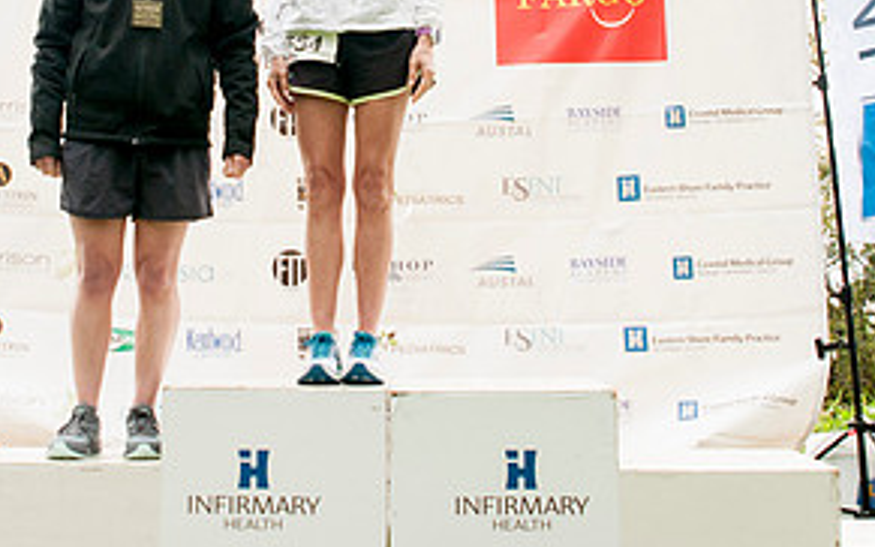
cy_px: 47
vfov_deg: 17.6
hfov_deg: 28.1
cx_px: 307
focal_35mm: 73
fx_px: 1741
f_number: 5.6
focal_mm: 24
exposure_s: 1/160
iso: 800
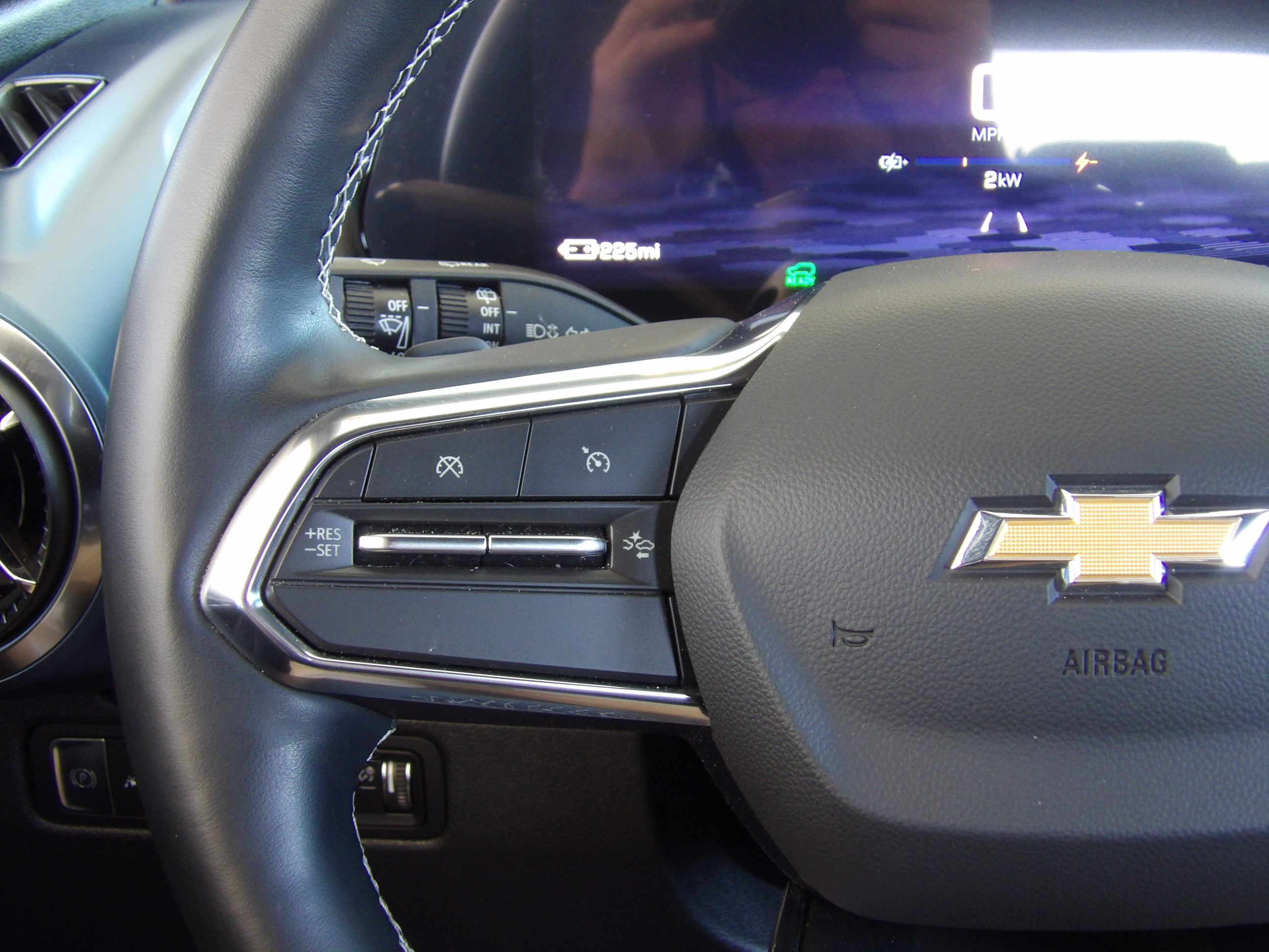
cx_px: 634
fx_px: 1943
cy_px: 476
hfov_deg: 36.2
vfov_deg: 27.5
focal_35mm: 53
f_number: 3.9
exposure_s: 1/17
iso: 321
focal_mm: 9.5
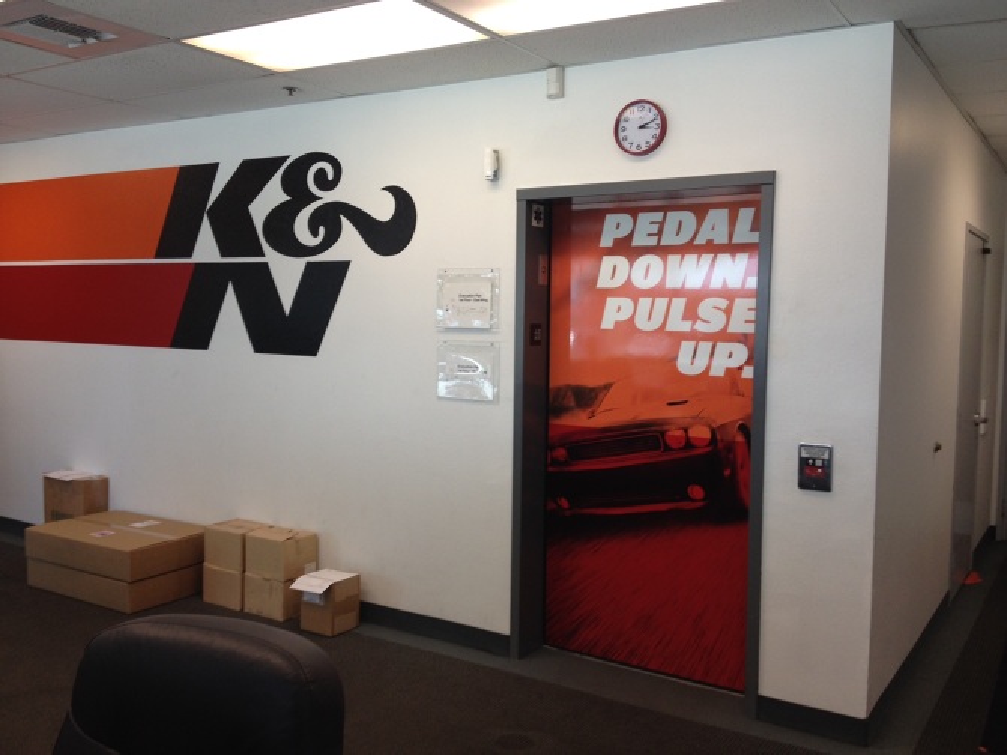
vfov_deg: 40.7
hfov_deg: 52.6
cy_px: 378
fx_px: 1018
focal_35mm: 35
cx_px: 504
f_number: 2.4
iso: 64
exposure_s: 1/40
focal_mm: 4.28
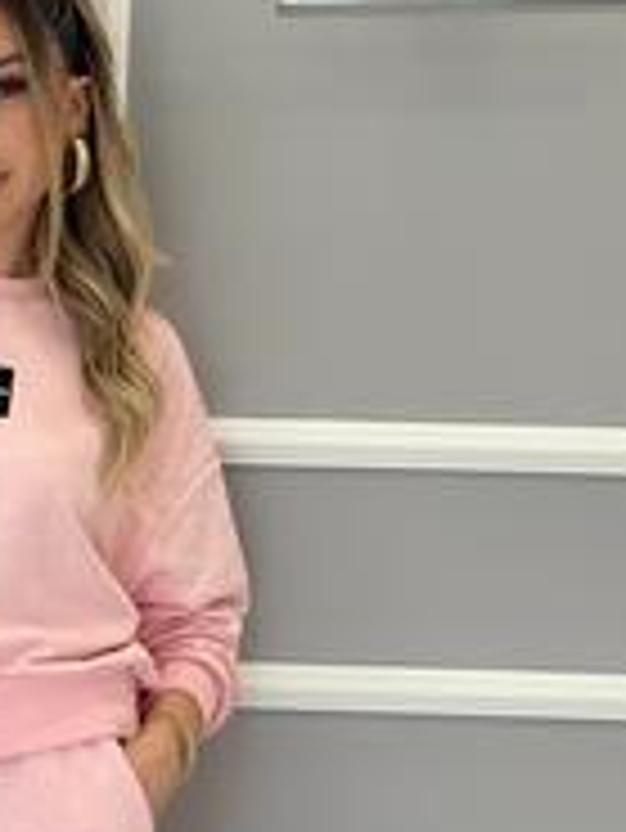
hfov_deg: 10.9
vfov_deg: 14.4
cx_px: 23
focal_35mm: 135
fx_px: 3251
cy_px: 841
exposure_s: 1/265
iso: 100
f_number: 1.78
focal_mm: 6.76
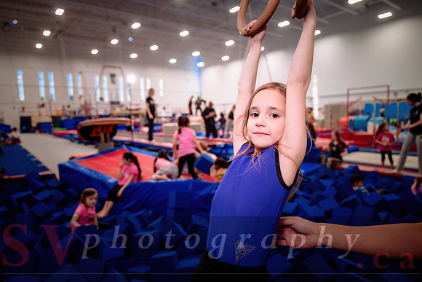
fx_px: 281
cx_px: 211
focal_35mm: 24
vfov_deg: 53.2
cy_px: 141
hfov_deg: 73.7
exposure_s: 1/400
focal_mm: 24
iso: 1600
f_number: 2.8
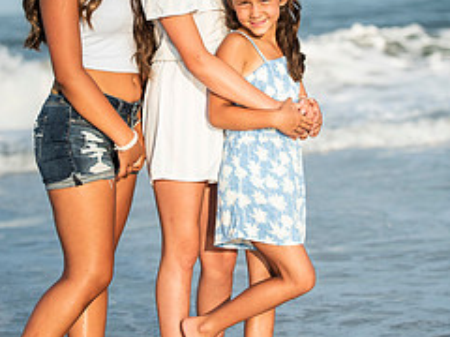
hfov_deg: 13.3
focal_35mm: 148
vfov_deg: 10.0
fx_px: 1924
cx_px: 189
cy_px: 49
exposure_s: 1/4000
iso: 250
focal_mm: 82
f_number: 3.2
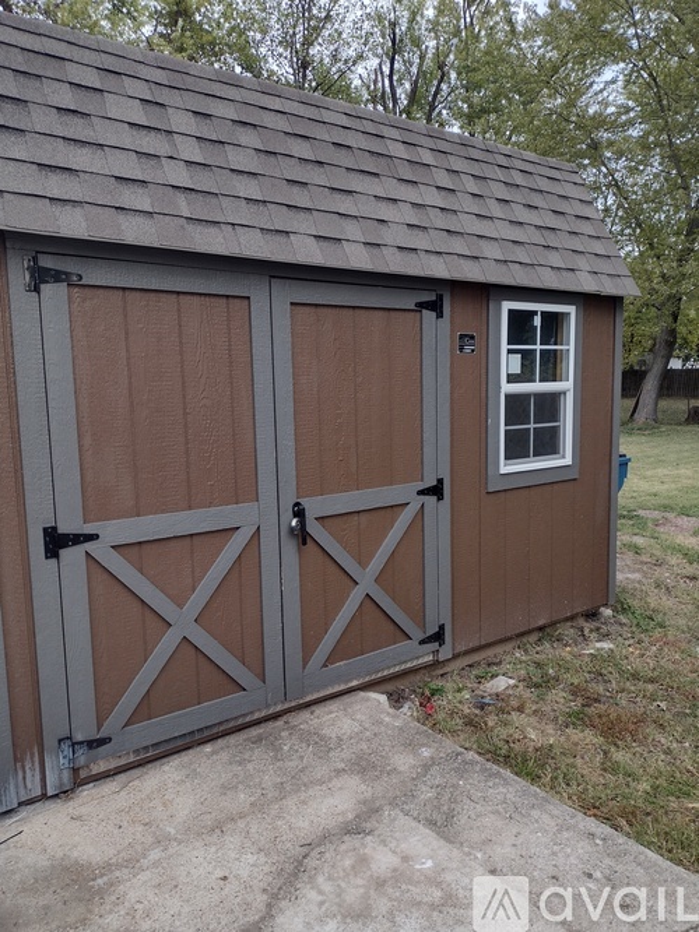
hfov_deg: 51.3
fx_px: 727
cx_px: 350
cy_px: 466
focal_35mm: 27
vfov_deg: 65.3
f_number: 1.7
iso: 100
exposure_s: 1/600
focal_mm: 4.71
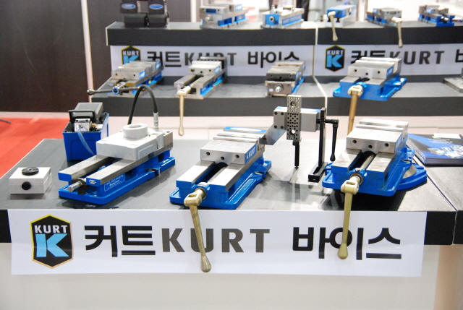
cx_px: 232
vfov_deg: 43.8
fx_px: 386
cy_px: 155
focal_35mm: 30
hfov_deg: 61.8
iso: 1600
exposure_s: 1/80
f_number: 3.2
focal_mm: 20
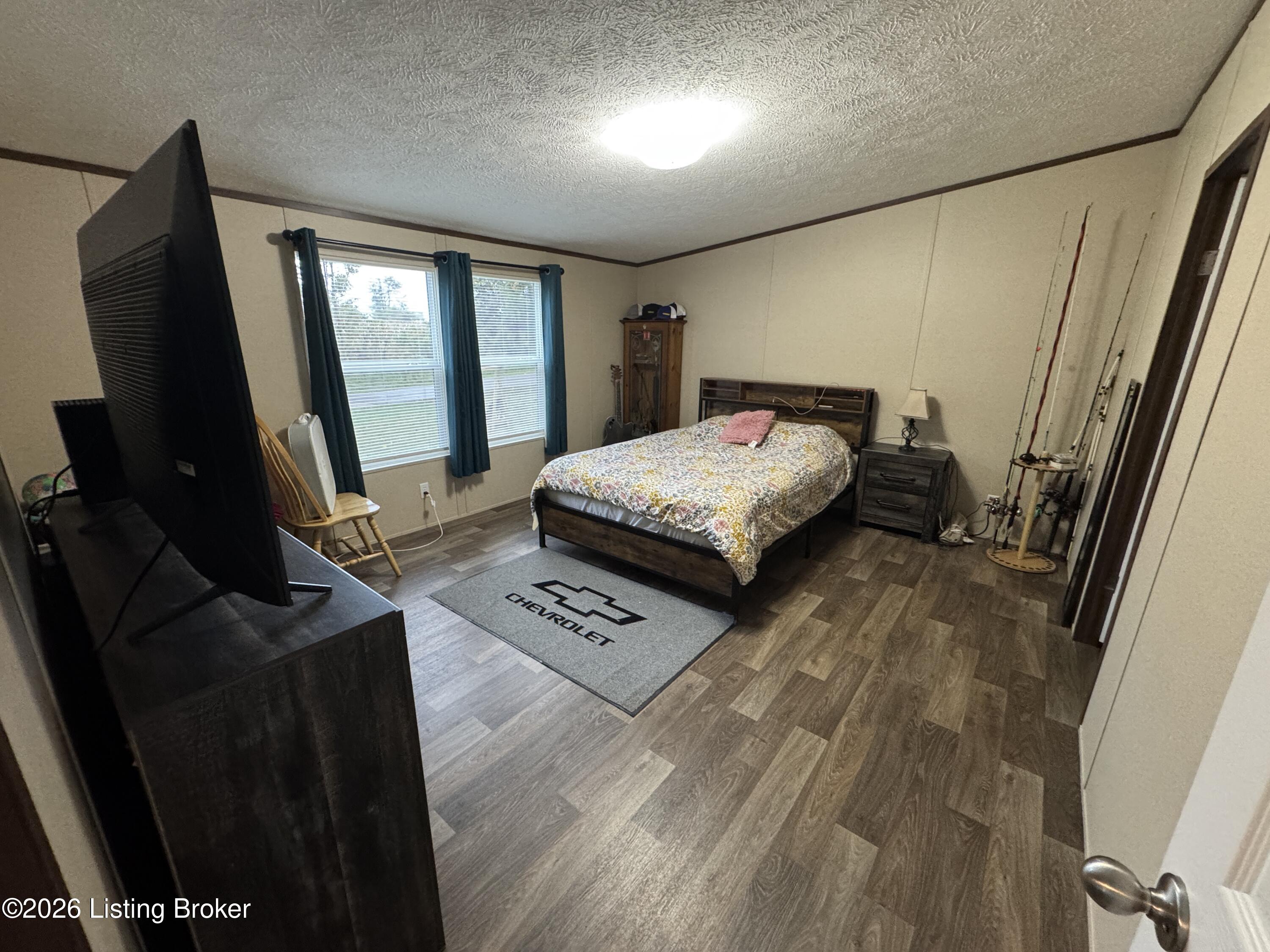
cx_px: 635
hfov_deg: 102.1
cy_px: 476
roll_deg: -1.3
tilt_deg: -16.3
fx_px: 514
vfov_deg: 85.7
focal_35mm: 14
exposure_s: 1/60
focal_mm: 2.22
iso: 500
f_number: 2.2
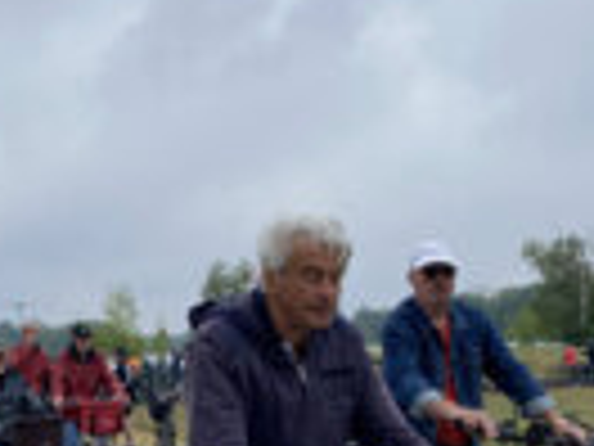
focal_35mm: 79
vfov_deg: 18.6
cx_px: 184
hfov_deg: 24.6
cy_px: 284
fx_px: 1356
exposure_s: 1/2066
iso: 32
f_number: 1.8
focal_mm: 4.2
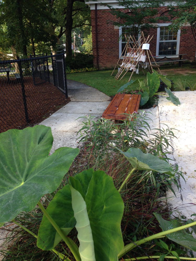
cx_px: 98
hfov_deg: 42.9
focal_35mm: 33
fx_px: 249
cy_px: 130
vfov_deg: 55.4
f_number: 2.4
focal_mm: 4.12
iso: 50
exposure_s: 1/120
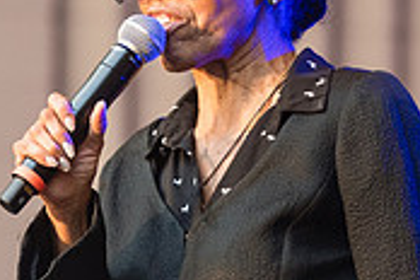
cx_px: 304
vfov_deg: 2.4
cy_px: 73
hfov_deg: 3.7
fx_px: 6568
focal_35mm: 563
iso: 1000
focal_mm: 125
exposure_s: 1/160
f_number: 3.2
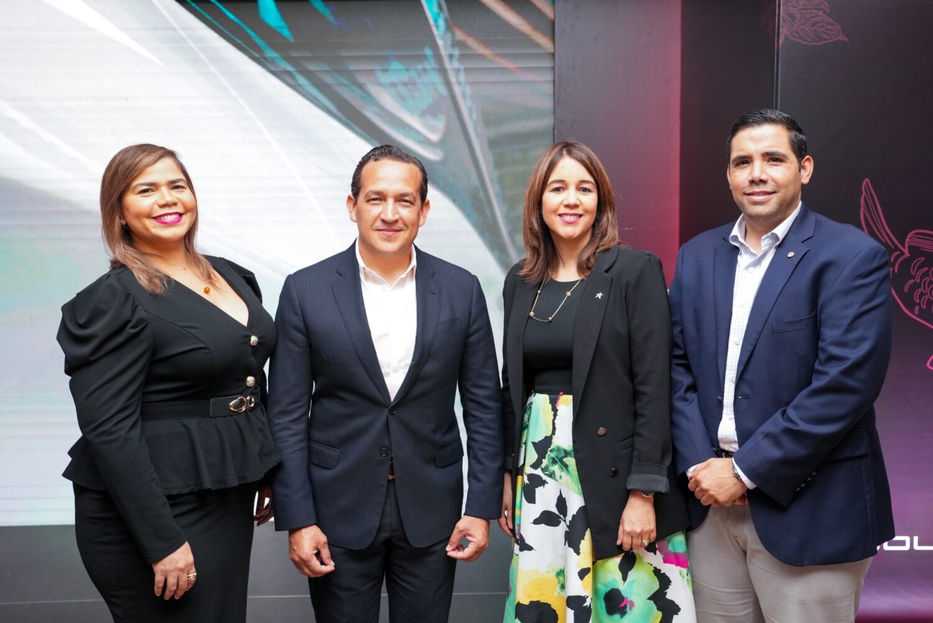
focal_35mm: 34
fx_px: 882
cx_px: 466
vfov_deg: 38.9
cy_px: 312
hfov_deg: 55.8
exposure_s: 1/160
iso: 2000
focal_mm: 34
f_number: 4
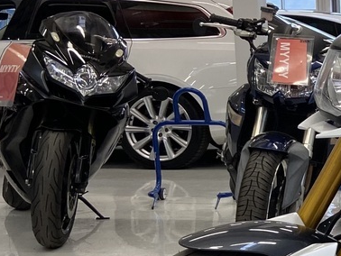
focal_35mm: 99
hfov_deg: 17.3
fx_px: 976
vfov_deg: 14.8
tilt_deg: -8.6
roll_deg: -0.4
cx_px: 551
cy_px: 229
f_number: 1.8
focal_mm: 4.25
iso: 80
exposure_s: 1/100
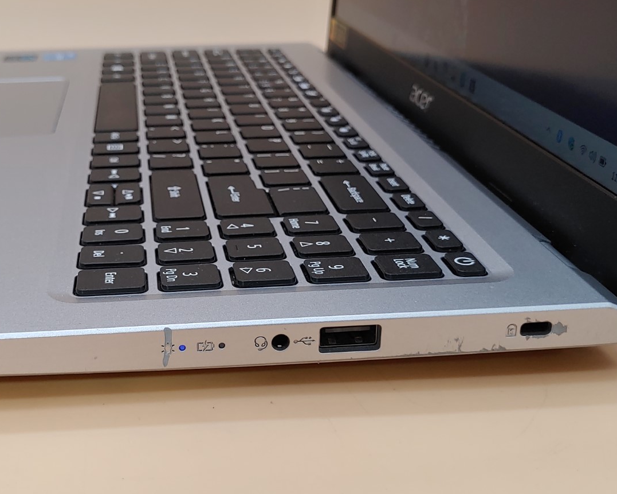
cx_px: 221
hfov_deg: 39.2
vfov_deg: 32.1
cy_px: 244
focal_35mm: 47
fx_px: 858
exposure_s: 1/64
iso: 50
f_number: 1.8
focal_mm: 4.36
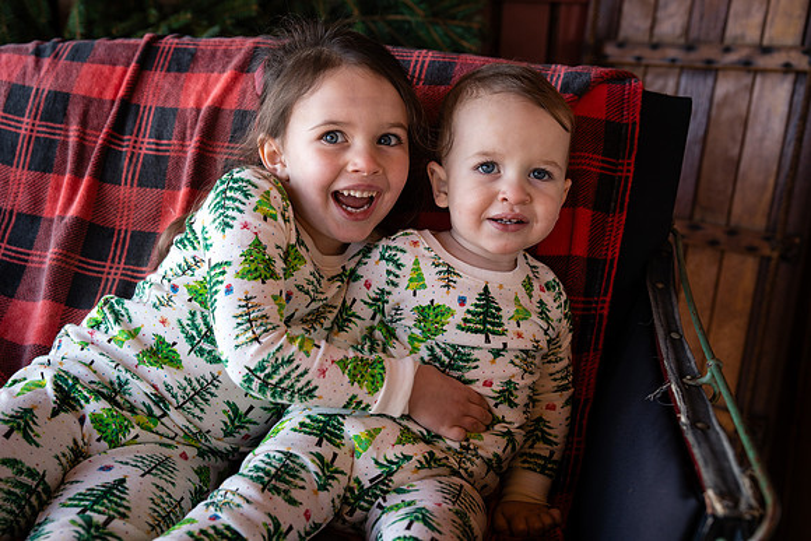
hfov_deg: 42.7
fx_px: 1036
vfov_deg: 29.3
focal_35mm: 46
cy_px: 270
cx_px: 406
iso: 400
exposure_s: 1/250
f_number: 4
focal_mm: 46
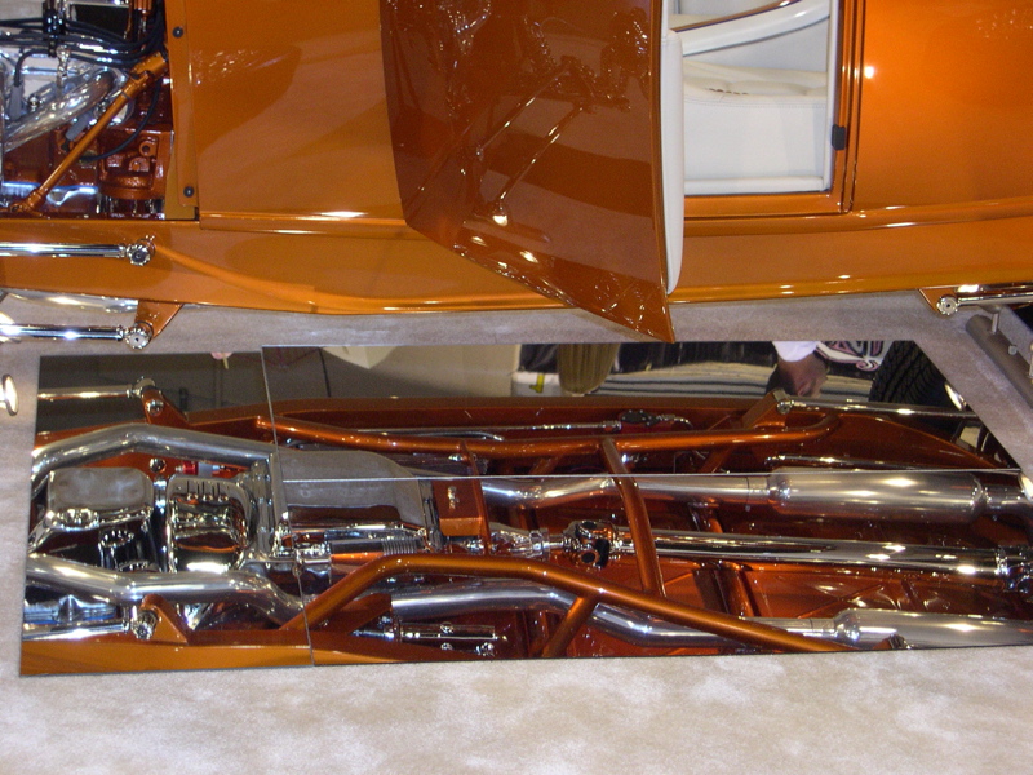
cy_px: 388
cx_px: 516
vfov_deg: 19.1
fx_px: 2298
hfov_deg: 25.3
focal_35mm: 77
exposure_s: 1/60
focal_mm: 16.3
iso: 301
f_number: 4
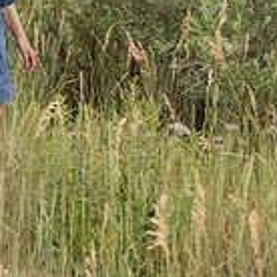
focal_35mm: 125
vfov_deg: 13.4
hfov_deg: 12.7
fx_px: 1132
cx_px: -223
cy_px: -85
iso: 800
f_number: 4.5
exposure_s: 1/200
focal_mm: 35
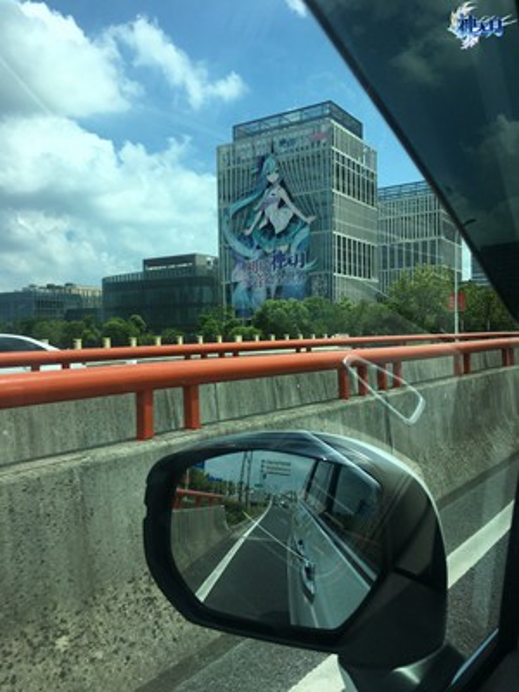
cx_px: 260
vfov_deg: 61.7
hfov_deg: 48.2
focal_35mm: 29
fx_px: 580
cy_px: 346
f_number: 2.2
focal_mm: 4.15
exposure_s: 1/894
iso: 25
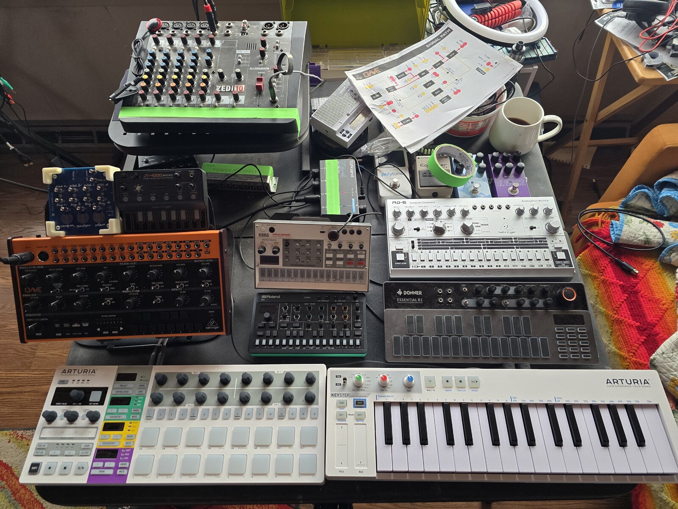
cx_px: 339
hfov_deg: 73.9
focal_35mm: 23
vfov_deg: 58.9
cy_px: 254
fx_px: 450
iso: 250
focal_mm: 6.3
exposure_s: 1/120
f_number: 1.7
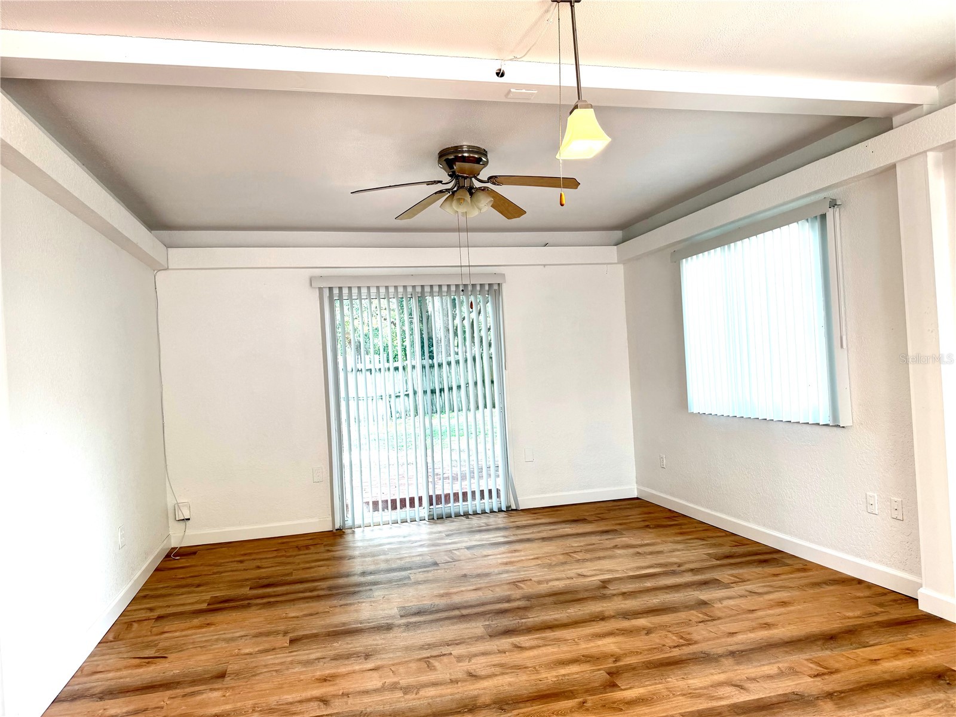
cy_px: 358
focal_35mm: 24
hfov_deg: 71.6
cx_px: 478
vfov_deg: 56.8
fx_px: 663
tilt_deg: +1.4
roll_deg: +3.9
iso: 100
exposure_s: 1/174
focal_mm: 6.76
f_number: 1.78
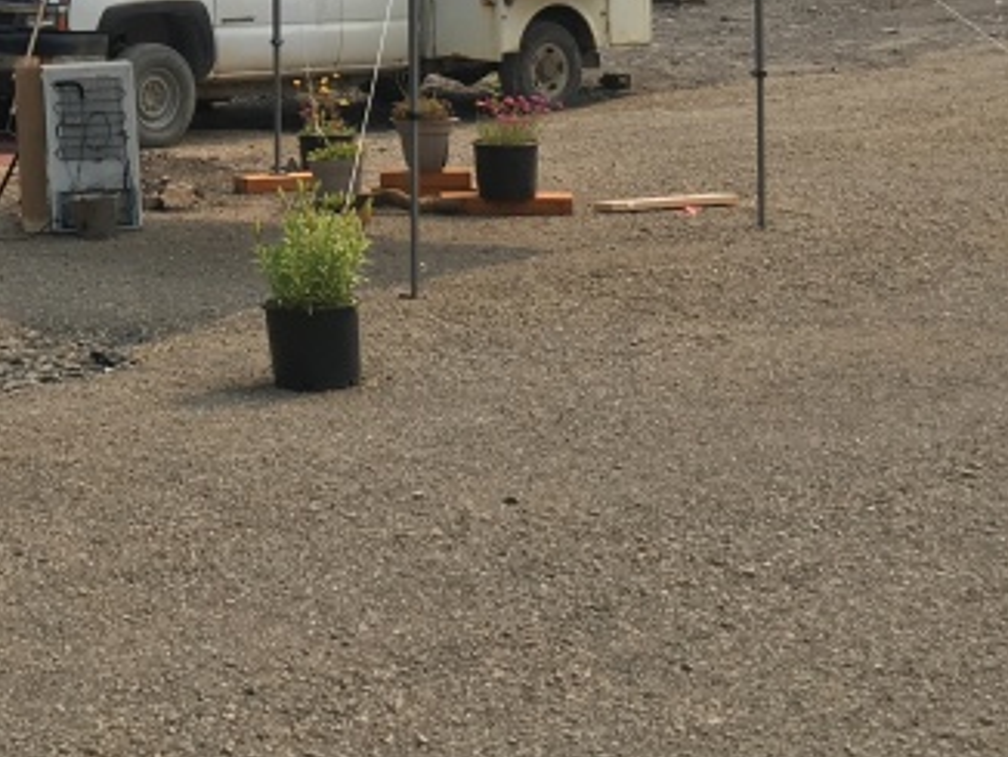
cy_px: -167
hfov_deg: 20.3
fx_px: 2652
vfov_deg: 15.6
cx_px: -152
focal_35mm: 91
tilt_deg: -0.3
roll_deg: -0.6
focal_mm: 4.15
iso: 25
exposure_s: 1/1374
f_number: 2.2
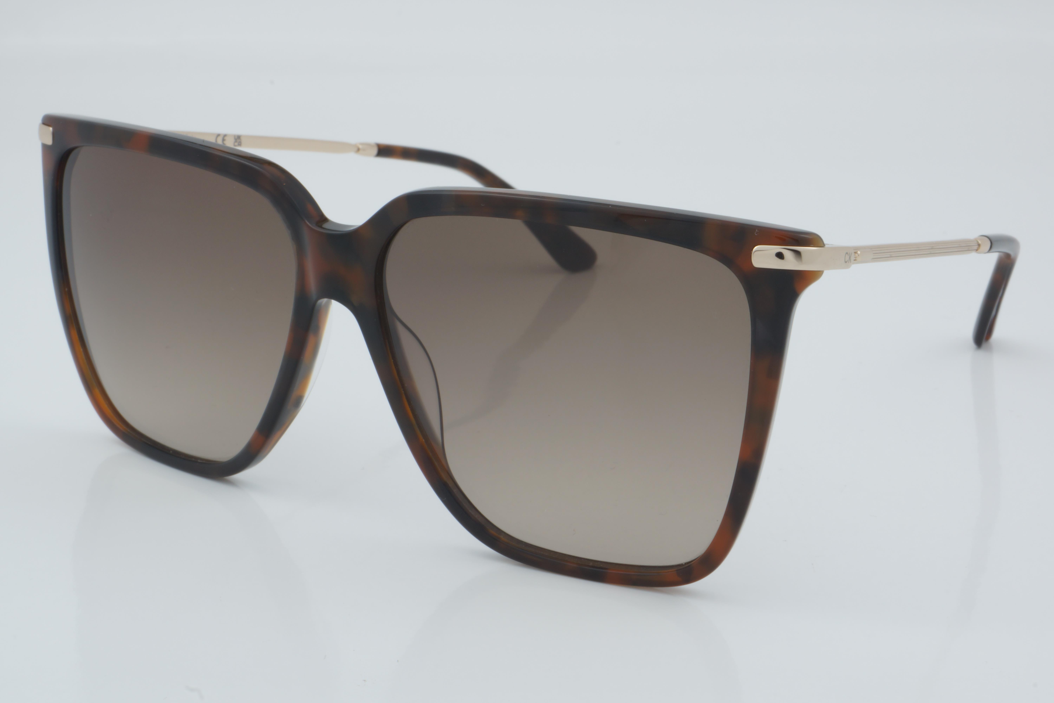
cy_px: 352
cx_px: 527
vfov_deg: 18.2
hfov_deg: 27.0
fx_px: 2196
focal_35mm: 75
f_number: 32
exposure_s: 1/4
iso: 100
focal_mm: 50
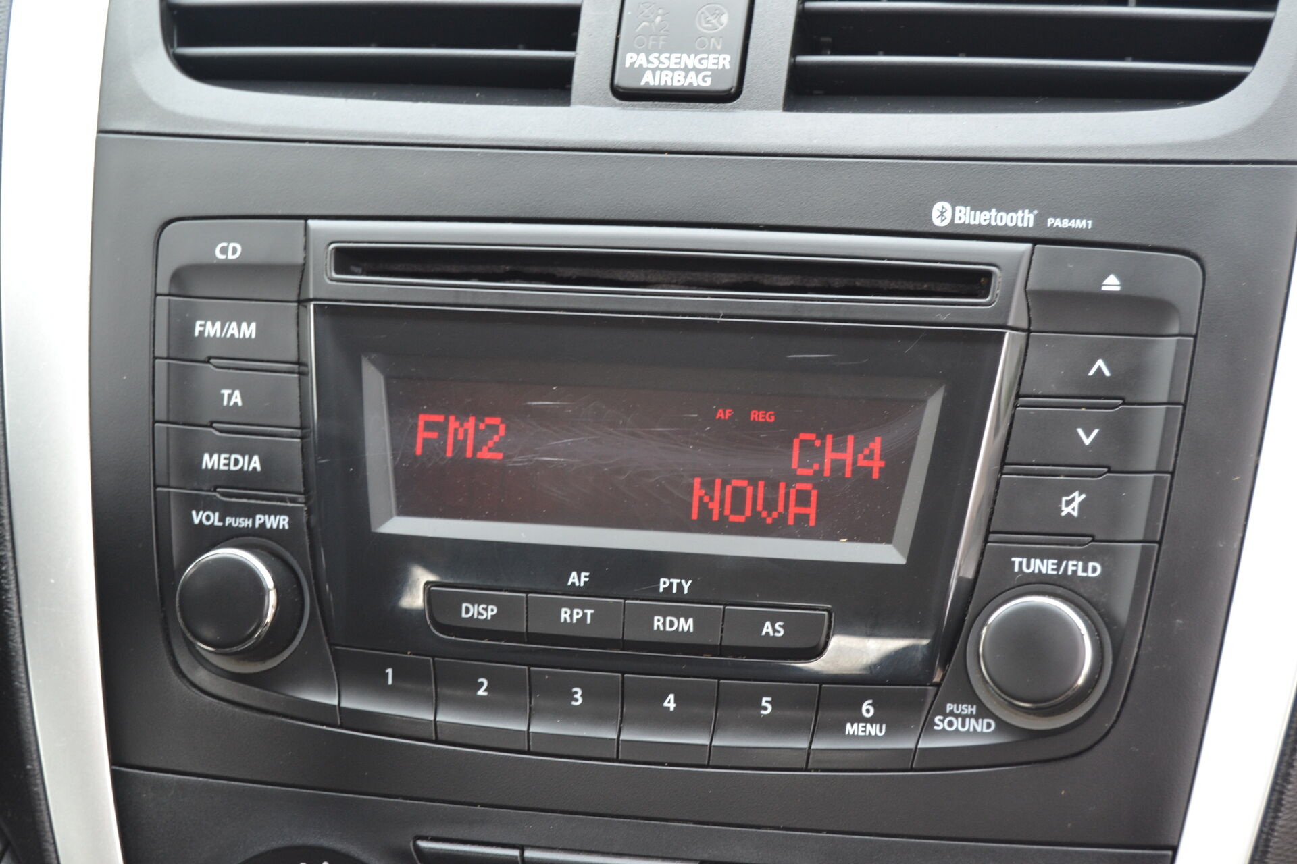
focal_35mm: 82
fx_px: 2972
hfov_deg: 24.6
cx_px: 648
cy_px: 432
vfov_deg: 16.6
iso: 400
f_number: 5.6
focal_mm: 55
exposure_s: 1/60
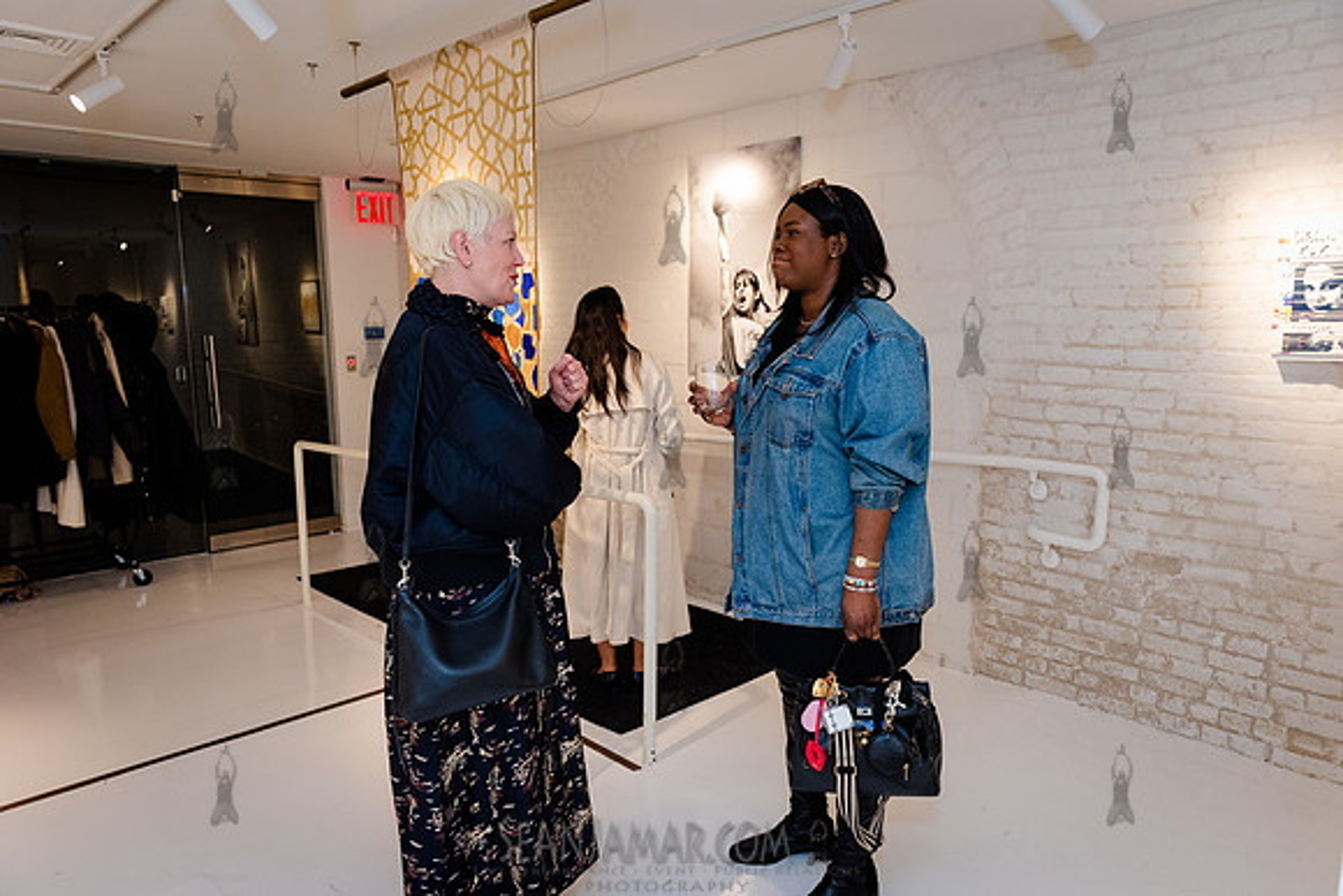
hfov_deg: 73.5
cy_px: 448
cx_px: 672
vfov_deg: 53.0
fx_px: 899
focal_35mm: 24
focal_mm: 24
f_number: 4
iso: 1600
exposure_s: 1/250
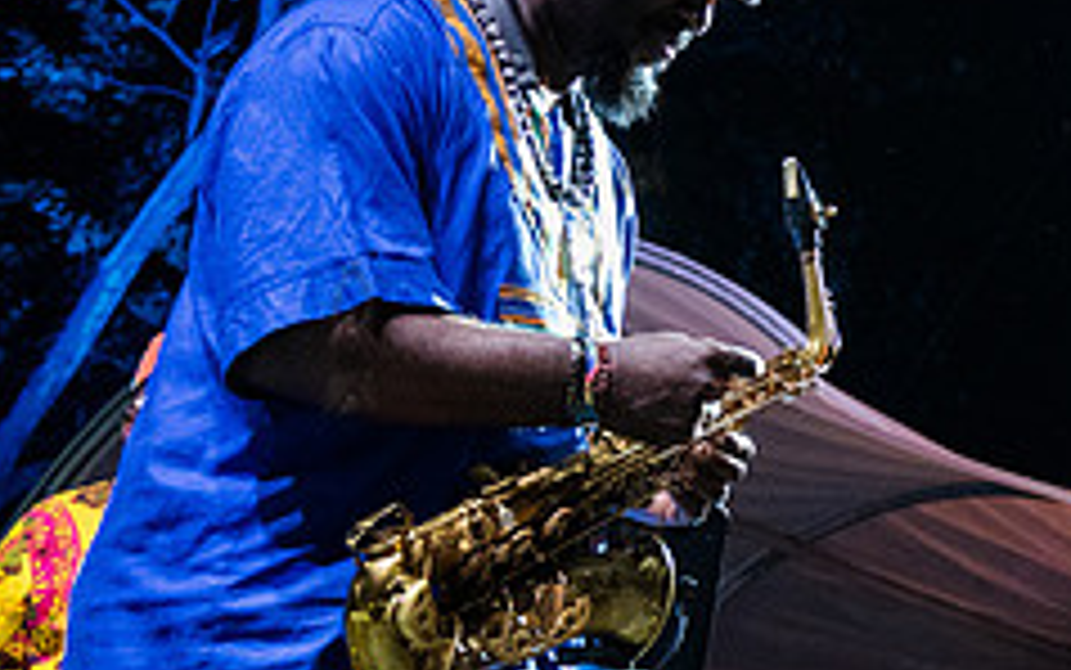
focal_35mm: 96
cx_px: 1400
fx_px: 2803
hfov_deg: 19.8
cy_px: 220
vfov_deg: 13.6
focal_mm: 34
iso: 6400
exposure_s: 1/400
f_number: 3.5
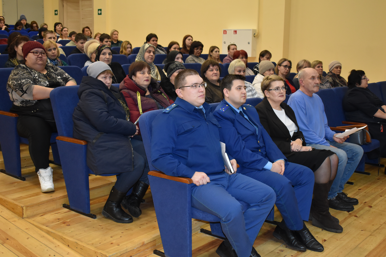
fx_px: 466
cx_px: 193
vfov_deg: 30.8
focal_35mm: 44
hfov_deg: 45.0
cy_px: 128
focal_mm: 29
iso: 1600
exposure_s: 1/125
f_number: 4.2
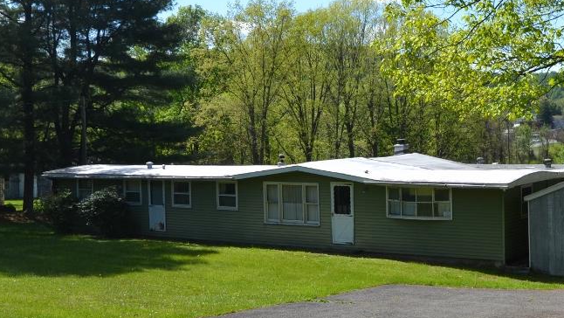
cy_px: 165
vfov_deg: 21.5
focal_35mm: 56
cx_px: 386
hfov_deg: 36.7
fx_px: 838
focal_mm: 18
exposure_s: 1/250
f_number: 8
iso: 100
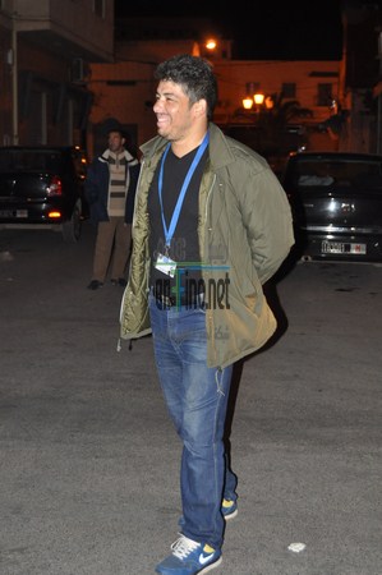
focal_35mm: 57
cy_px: 288
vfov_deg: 35.1
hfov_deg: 23.7
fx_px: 909
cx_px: 191
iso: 800
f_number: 4.8
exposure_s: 1/60
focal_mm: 38
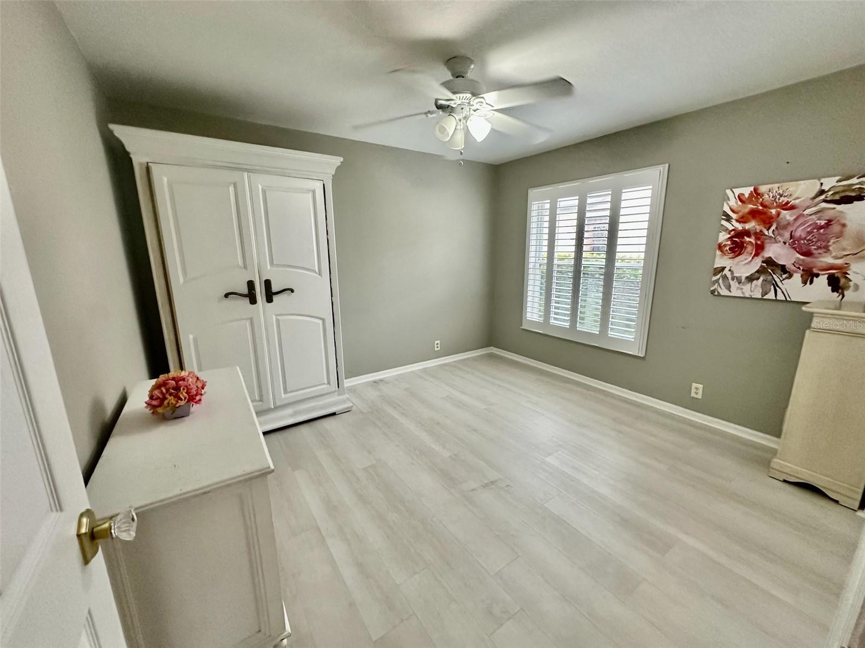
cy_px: 324
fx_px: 350
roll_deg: -0.6
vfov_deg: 85.7
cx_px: 432
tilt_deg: -12.6
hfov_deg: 102.1
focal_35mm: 14
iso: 320
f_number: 2.2
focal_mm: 2.22
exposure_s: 1/120
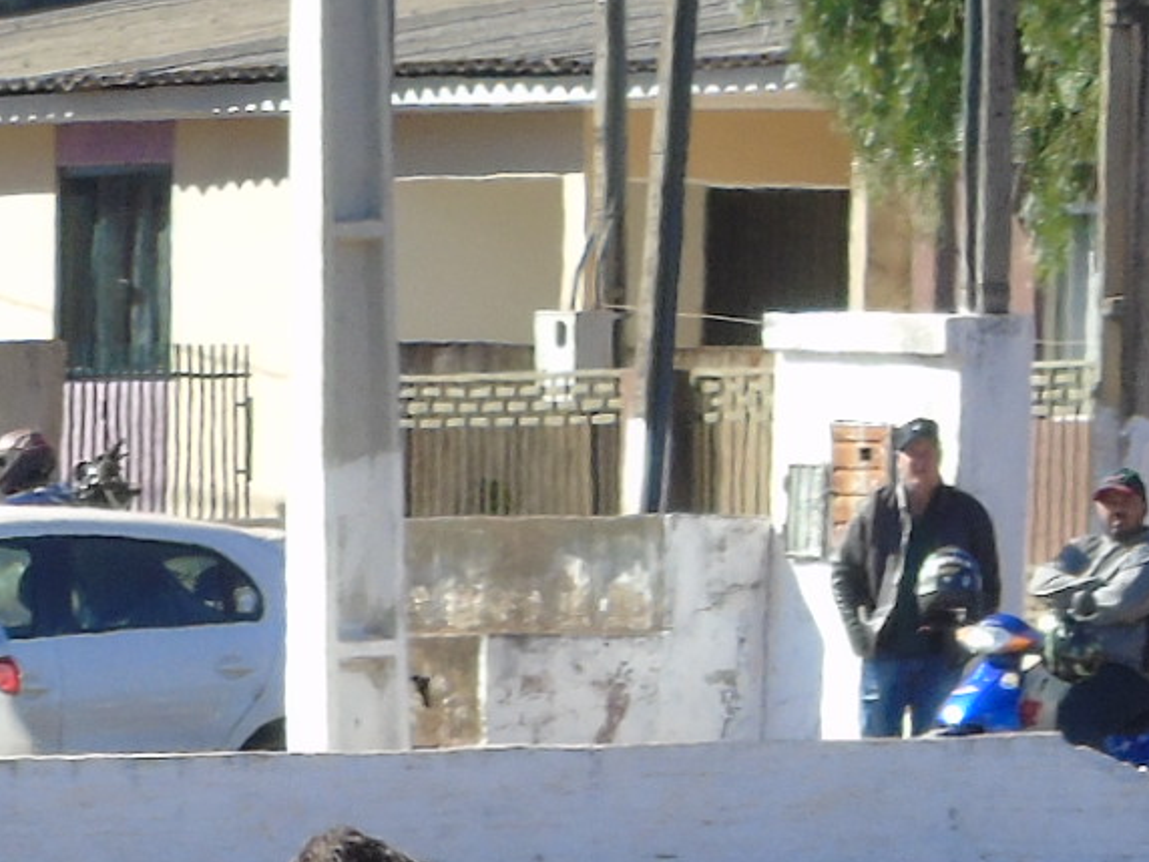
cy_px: 1519
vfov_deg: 1.2
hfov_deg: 1.6
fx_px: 41823
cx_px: 673
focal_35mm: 1260
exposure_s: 1/200
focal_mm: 50
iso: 80
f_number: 4.9
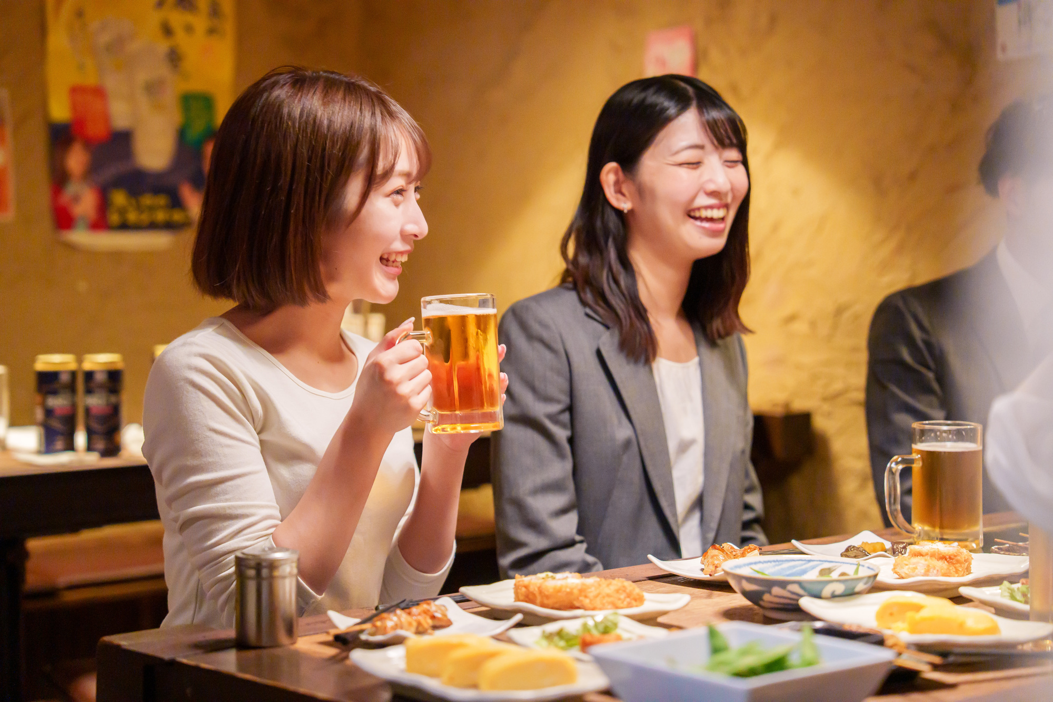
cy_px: 351
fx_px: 2047
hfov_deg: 28.8
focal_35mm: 70
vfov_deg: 19.5
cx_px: 526
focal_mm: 70
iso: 2500
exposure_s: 1/160
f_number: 2.8
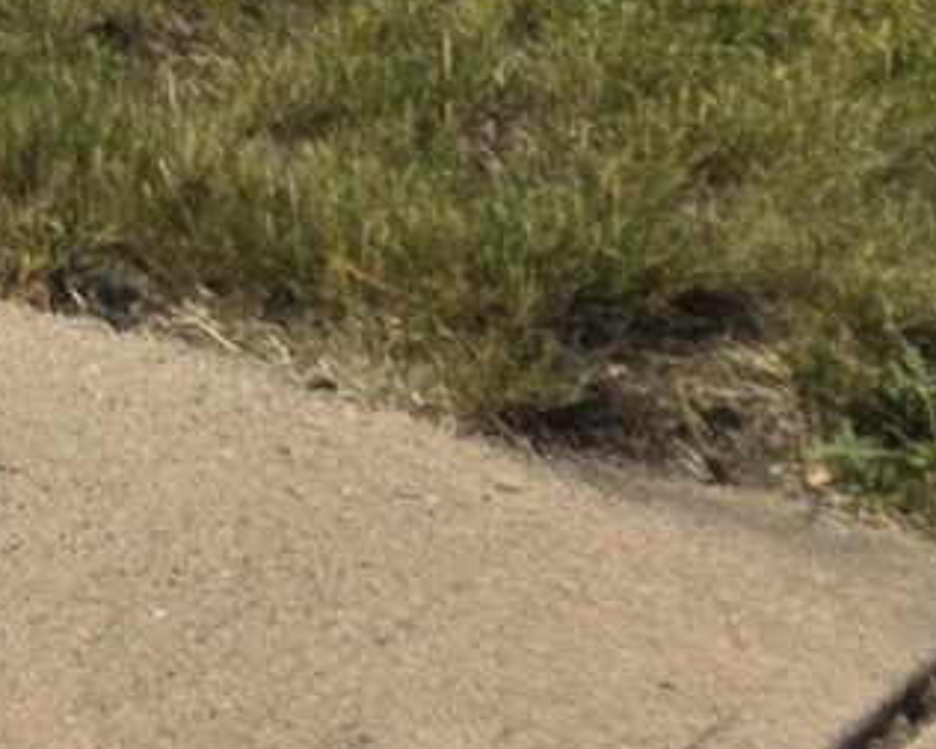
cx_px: -1368
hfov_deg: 9.4
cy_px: -1673
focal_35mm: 182
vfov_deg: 7.3
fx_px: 5043
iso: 80
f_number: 1.8
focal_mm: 5.4
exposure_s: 1/6839
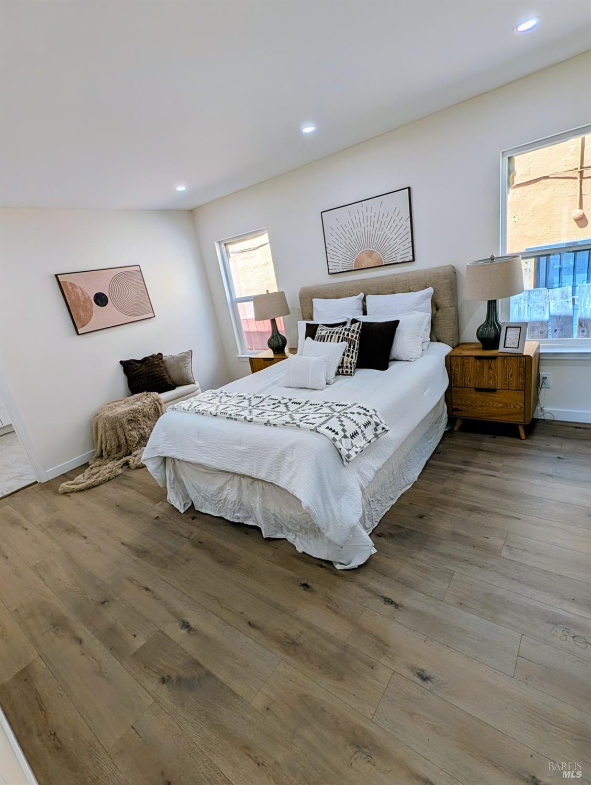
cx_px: 296
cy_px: 392
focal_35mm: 12
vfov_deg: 110.4
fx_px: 272
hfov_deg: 94.7
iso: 38
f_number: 1.7
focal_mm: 2.02
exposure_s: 1/688
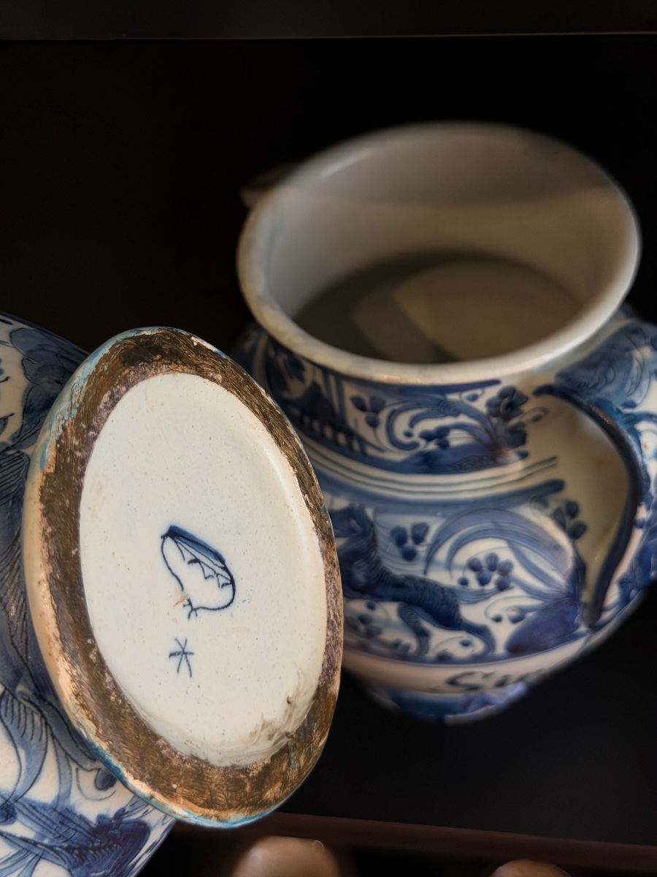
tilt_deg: -47.0
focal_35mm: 48
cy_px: 438
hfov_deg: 30.3
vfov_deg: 39.7
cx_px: 328
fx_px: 1215
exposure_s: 1/50
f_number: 1.78
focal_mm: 6.76
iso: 64
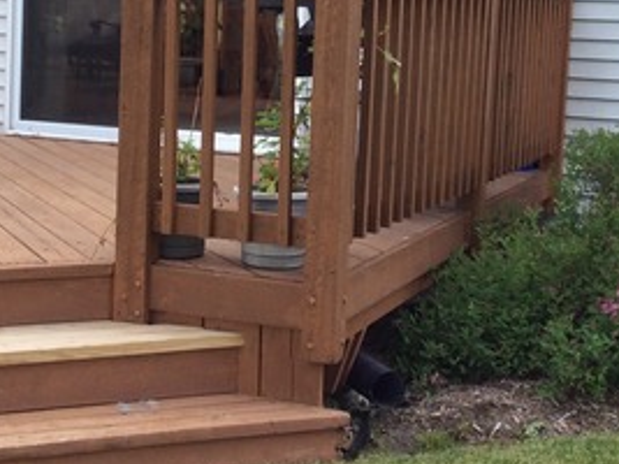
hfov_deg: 24.7
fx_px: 1412
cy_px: 67
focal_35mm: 79
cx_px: 241
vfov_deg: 18.4
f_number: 2.4
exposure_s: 1/379
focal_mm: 3.3
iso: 32
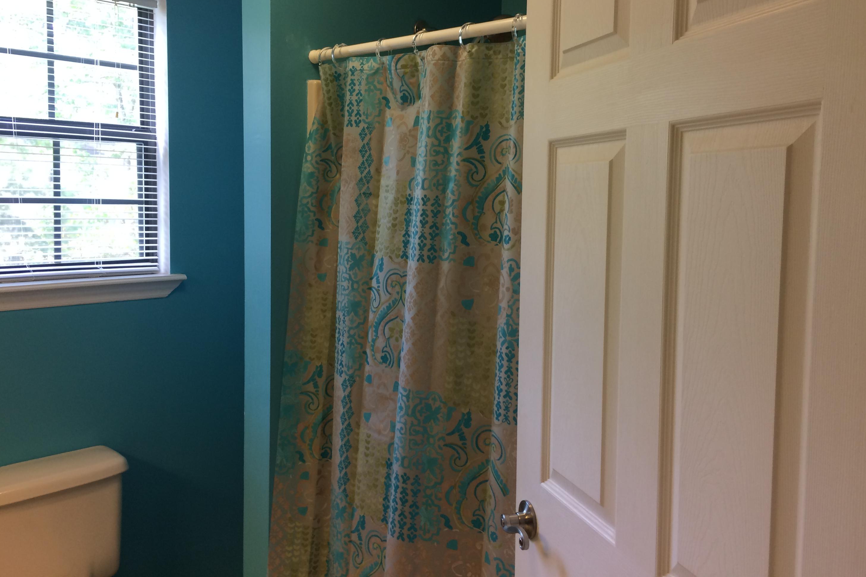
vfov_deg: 42.2
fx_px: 746
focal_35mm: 31
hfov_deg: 60.3
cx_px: 436
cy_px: 244
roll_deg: -0.2
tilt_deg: -4.5
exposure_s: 1/30
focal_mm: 4.15
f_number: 2.2
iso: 40
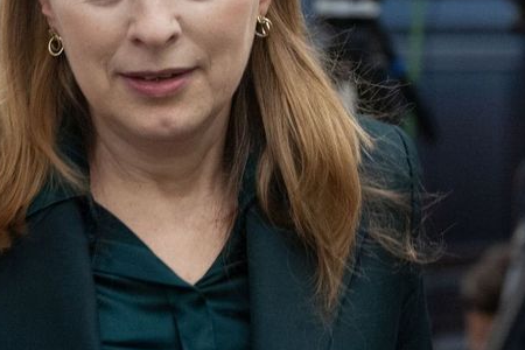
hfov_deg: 13.4
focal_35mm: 153
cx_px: 154
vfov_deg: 8.9
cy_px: 50
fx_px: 2231
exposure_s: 1/200
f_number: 3.5
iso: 2000
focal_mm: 80
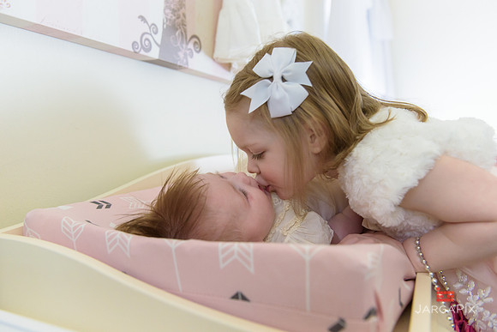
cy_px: 166
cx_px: 248
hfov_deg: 63.6
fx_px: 400
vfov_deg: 45.0
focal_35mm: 29
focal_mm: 29
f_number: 3.2
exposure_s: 1/125
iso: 1600
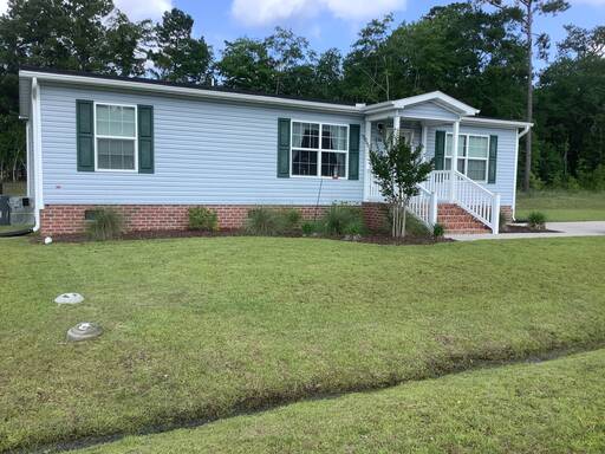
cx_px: 302
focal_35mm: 31
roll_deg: -1.9
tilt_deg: -5.6
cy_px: 227
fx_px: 542
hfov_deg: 58.4
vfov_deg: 45.4
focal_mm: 3.3
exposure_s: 1/532
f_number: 2.4
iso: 25
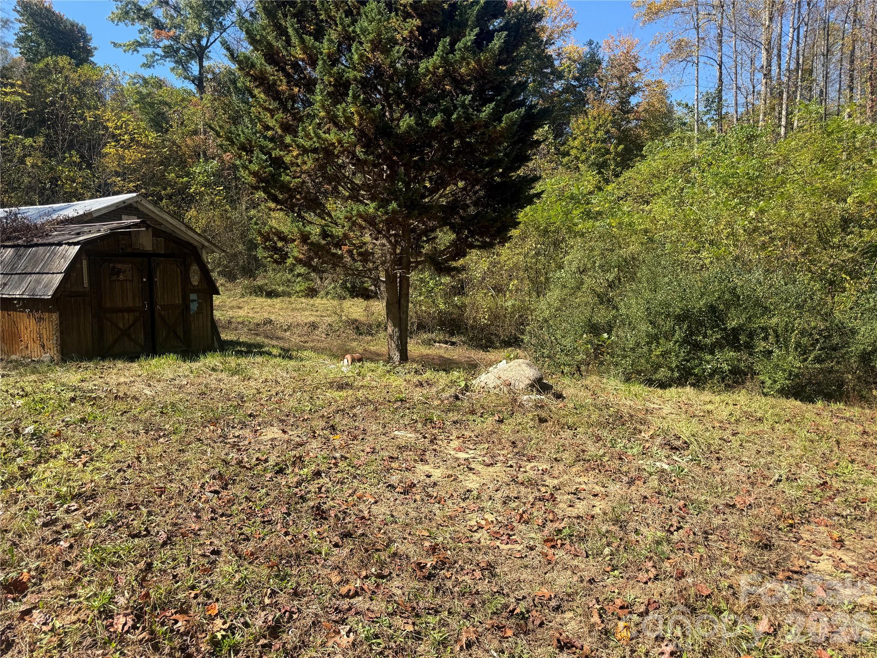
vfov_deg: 56.8
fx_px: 608
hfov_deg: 71.6
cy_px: 329
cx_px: 438
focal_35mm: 24
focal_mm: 6.76
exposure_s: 1/2232
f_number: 1.78
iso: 80
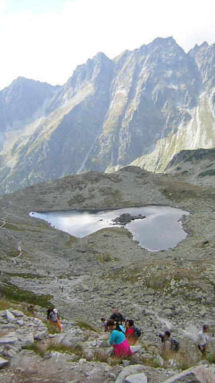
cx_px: 120
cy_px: 195
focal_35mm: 40
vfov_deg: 50.5
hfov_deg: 29.7
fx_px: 406
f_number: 2.6
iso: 100
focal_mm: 4.7
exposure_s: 1/401
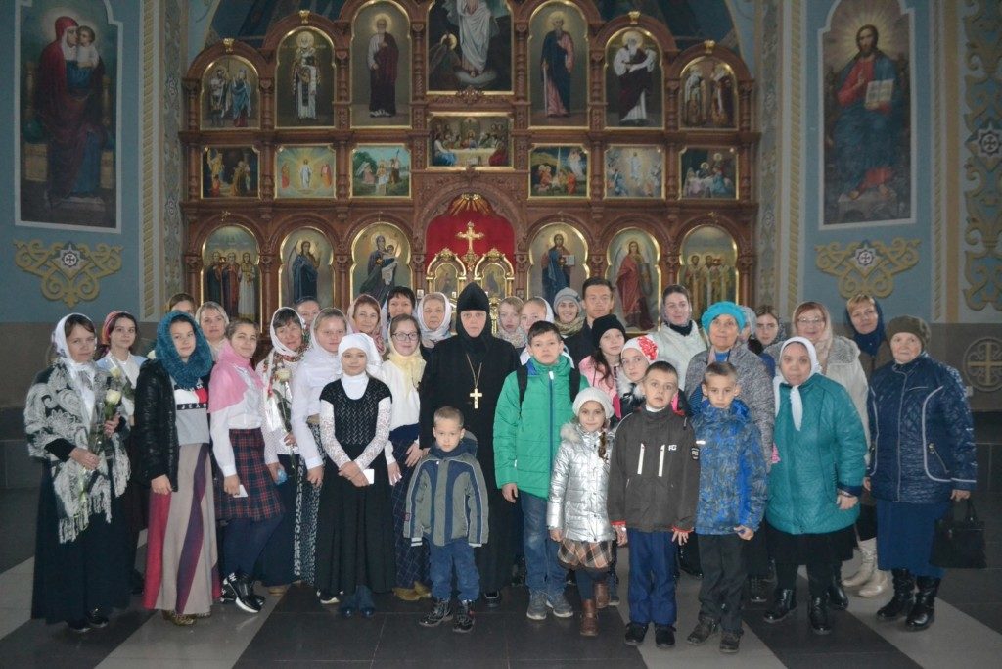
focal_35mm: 27
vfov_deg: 47.9
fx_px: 752
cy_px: 334
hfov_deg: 67.4
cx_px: 501
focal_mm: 18
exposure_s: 1/60
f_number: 3.5
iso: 3200
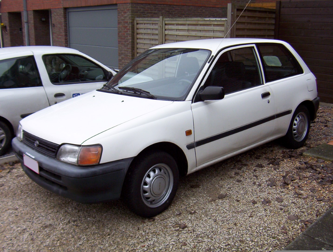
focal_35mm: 36
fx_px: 347
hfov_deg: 51.3
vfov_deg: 39.8
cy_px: 126
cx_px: 166
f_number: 2.76
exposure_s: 1/224
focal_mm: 5.54
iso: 100
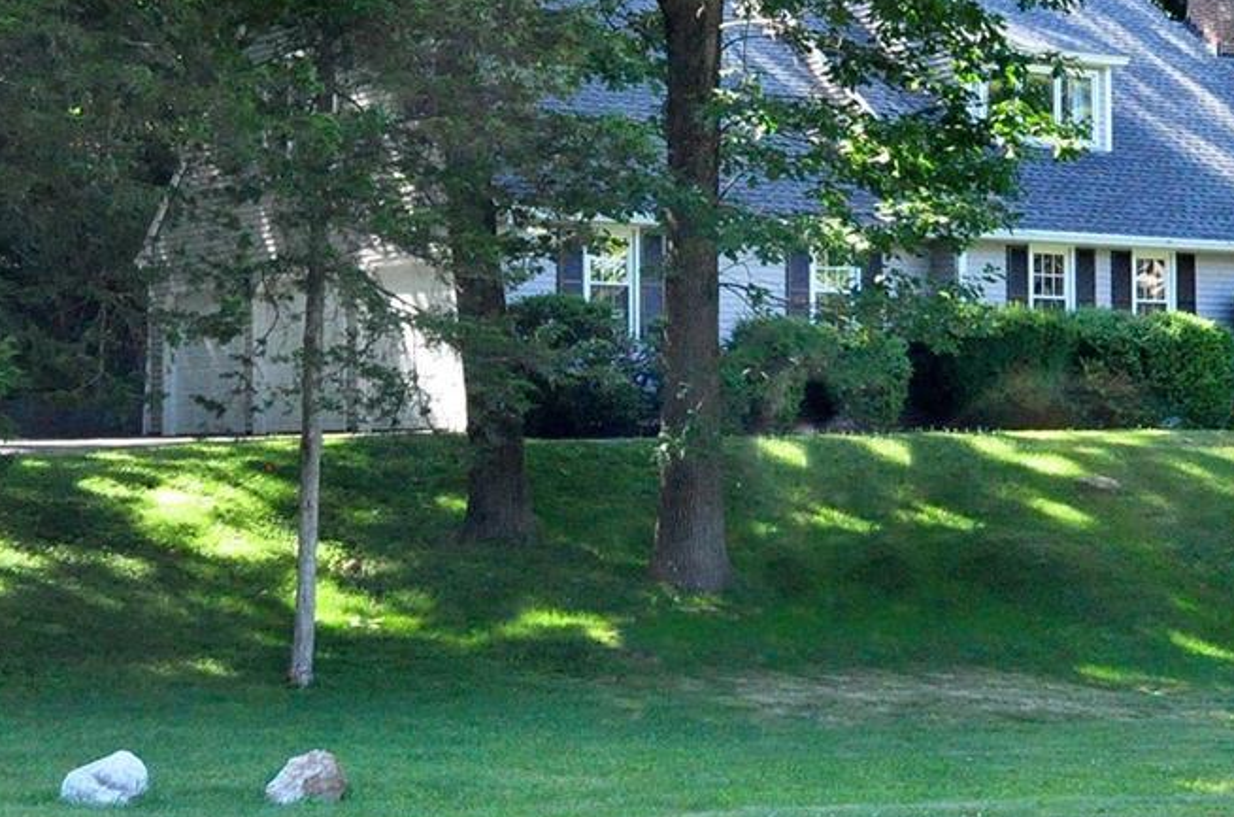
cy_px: 212
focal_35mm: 47
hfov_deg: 40.8
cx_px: 928
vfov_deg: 28.1
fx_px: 1608
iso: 2500
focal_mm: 20
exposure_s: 1/320
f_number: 8
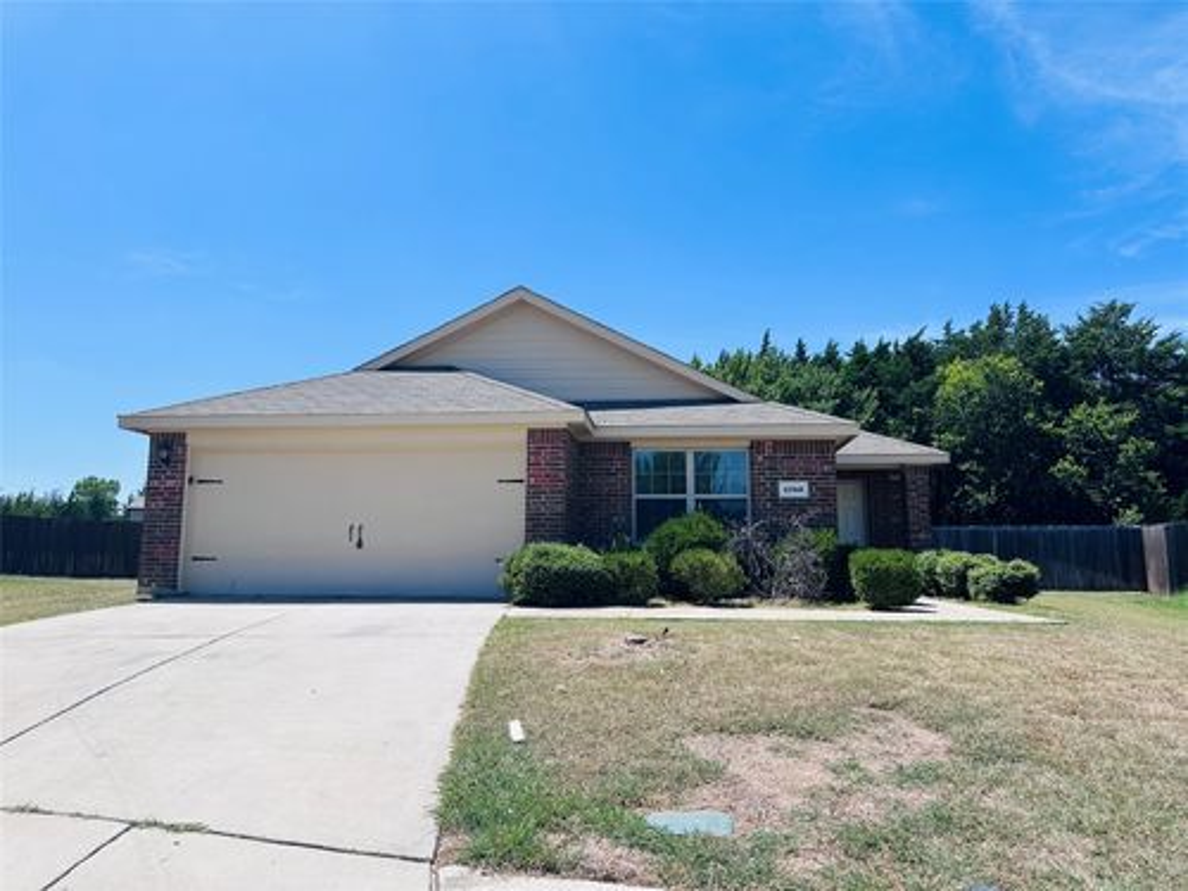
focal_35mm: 24
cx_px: 594
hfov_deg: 71.6
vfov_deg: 56.8
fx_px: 824
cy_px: 446
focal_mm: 6.86
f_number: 1.78
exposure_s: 1/5525
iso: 80
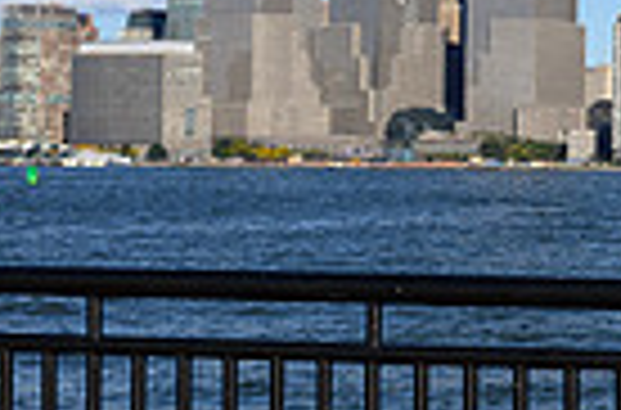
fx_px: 2390
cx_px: 857
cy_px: 57
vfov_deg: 9.8
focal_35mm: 139
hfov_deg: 14.1
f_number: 5.6
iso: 100
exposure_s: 1/800
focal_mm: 30.5
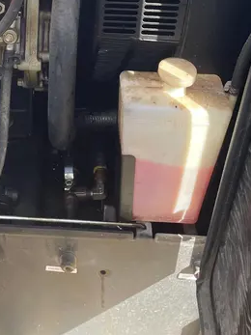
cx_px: 42
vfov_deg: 32.0
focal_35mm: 55
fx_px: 532
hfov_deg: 26.0
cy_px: -5
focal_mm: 4.2
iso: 32
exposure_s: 1/272
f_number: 1.6
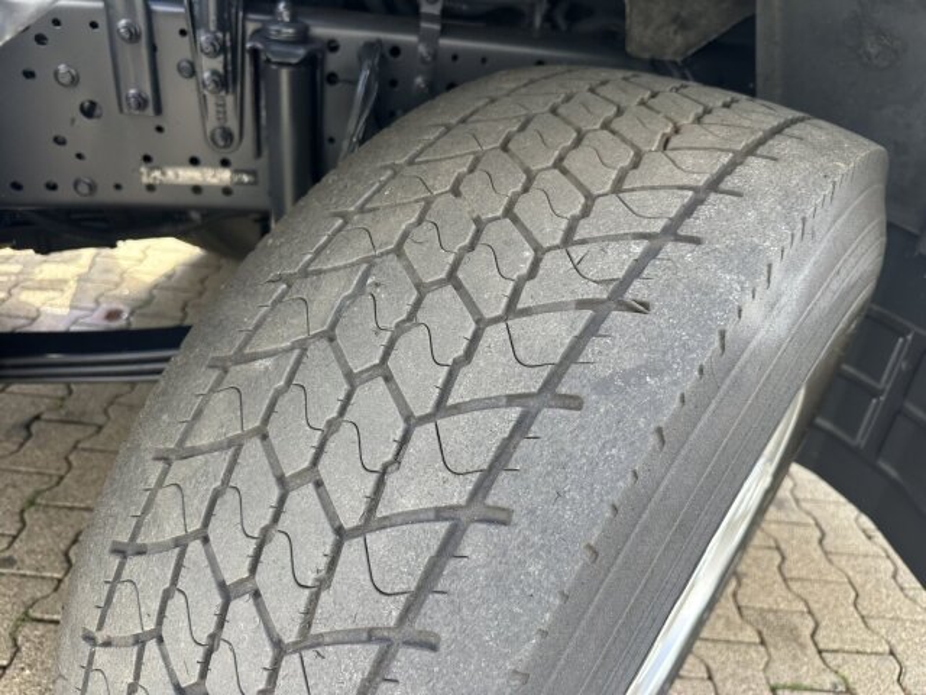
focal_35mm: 24
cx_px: 463
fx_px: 642
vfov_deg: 56.8
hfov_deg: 71.6
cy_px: 348
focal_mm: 6.86
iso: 80
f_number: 1.78
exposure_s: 1/155
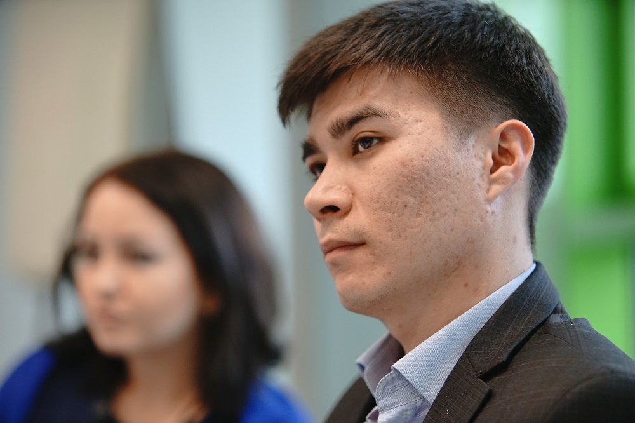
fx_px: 1851
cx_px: 318
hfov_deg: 19.5
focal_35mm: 105
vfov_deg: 13.0
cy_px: 212
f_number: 2.8
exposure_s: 1/60
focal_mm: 105
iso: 400
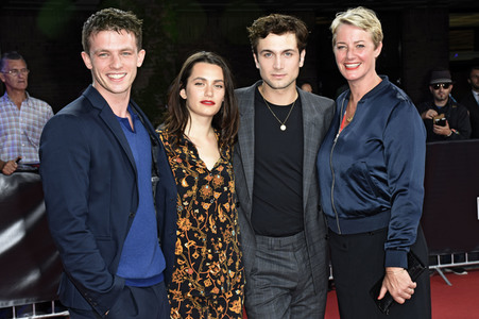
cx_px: 240
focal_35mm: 63
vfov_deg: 21.5
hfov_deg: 31.9
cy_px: 160
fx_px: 838
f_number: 6.3
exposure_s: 1/160
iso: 400
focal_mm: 42
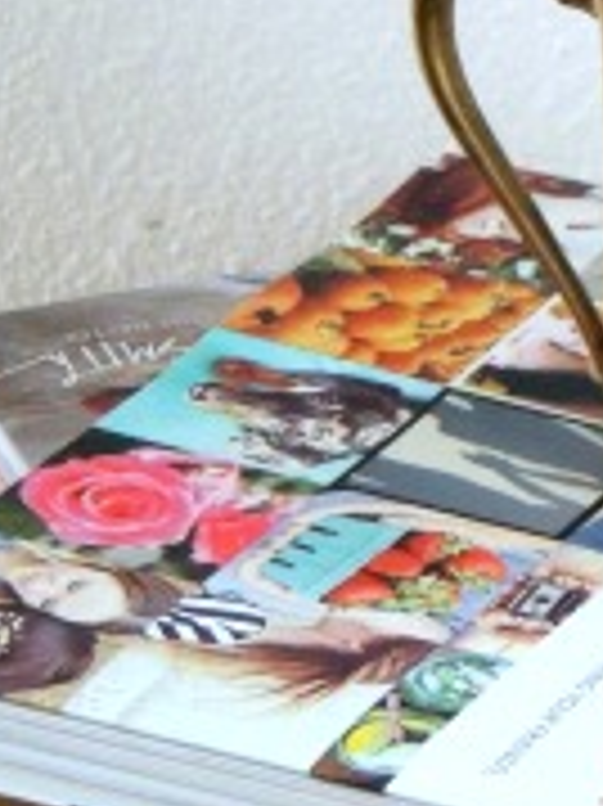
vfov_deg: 7.4
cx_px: 765
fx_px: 6232
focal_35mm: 268
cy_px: 295
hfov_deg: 5.5
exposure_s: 1/20
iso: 800
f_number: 4.1
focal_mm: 16
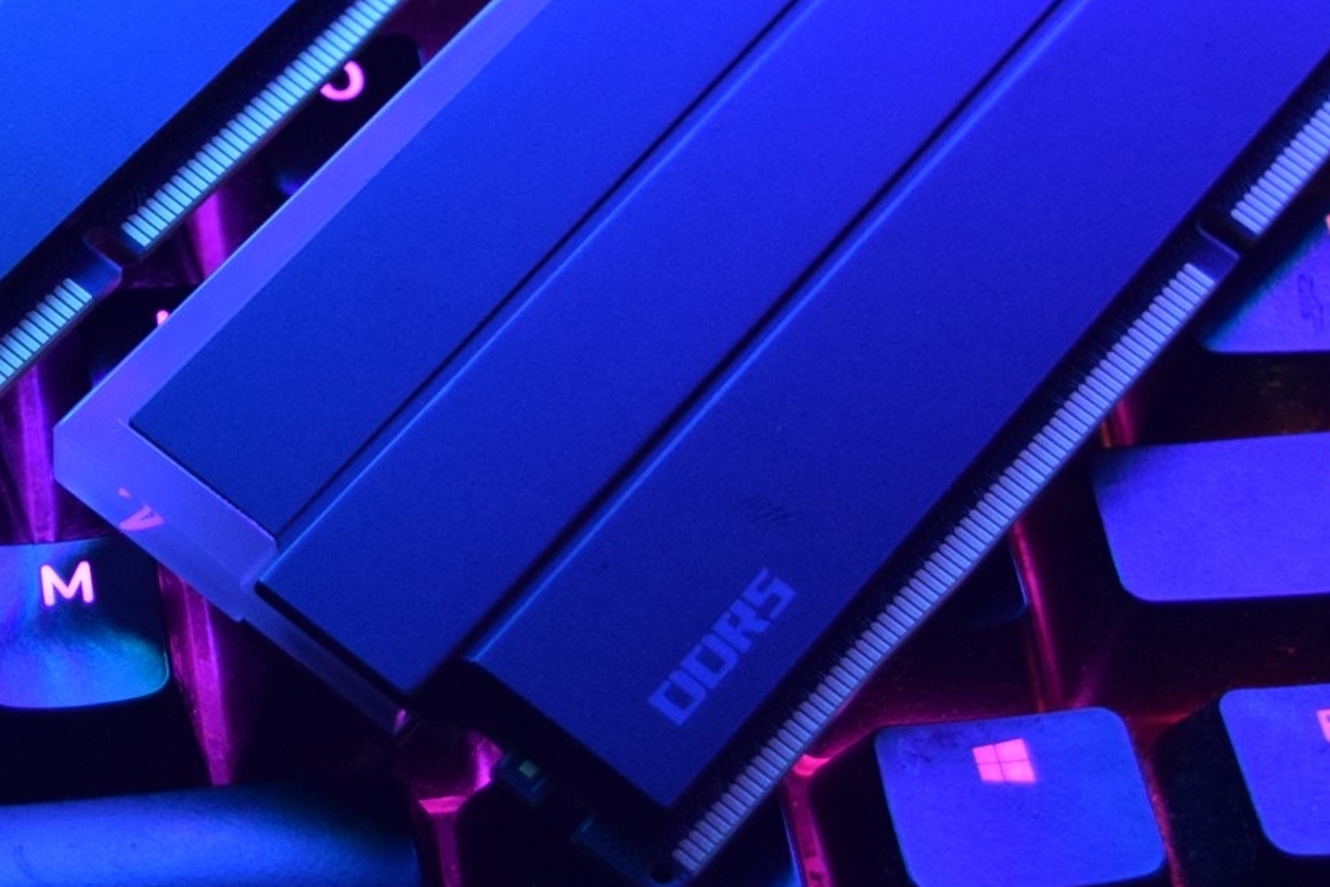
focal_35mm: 121
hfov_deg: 16.7
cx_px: 226
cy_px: 204
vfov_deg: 11.3
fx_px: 4481
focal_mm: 31
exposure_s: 1/8
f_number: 4.2
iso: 1600
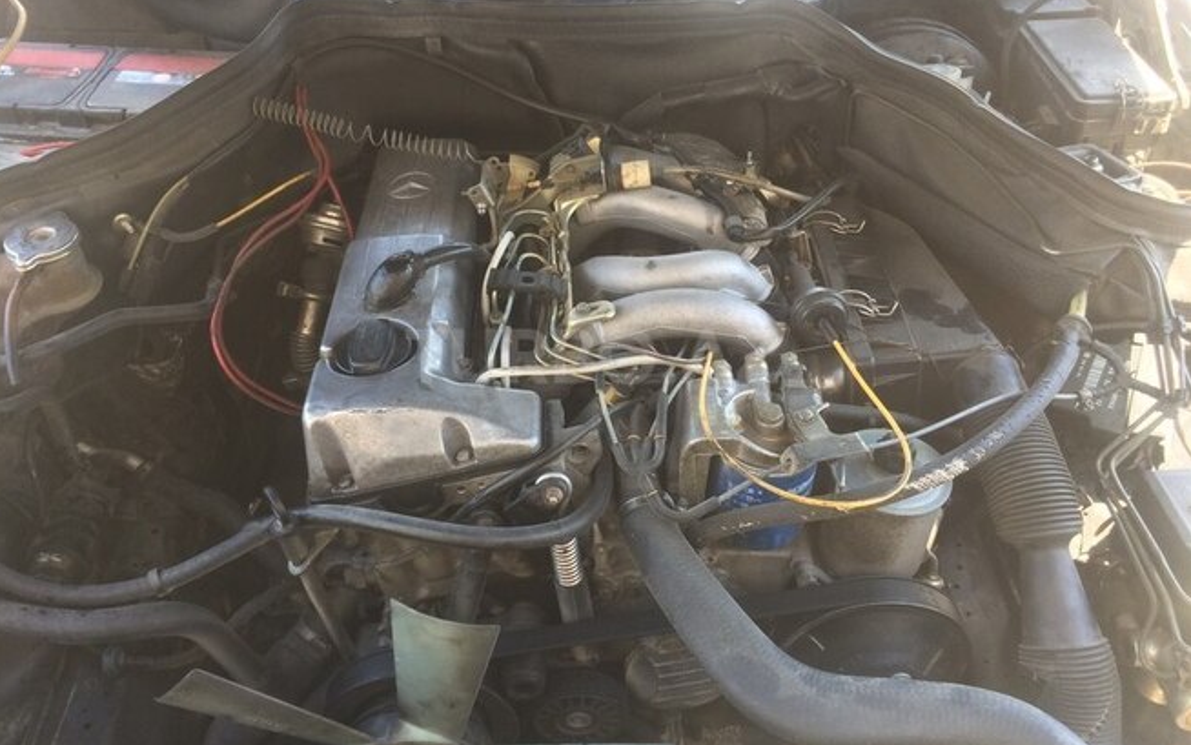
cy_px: 356
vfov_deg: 40.6
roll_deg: -4.6
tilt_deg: -41.1
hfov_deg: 61.2
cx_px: 592
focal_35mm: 31
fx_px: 1006
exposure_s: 1/100
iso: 64
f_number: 2.2
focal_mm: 4.15
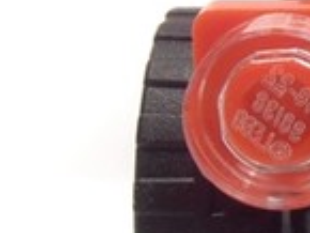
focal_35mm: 229
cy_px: -76
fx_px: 2052
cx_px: 571
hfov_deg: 8.3
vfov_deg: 6.4
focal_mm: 6.61
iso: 80
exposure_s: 1/50
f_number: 3.9
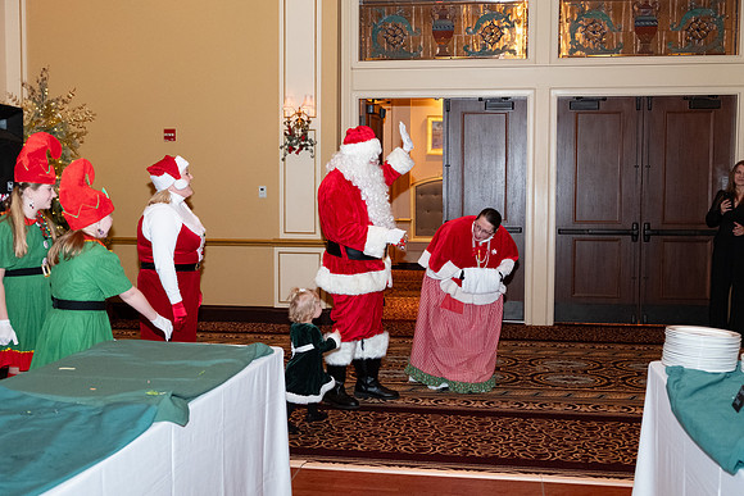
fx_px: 864
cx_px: 372
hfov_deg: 46.6
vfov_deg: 32.0
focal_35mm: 42
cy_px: 248
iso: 2500
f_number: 3.2
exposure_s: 1/125
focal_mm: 26.5
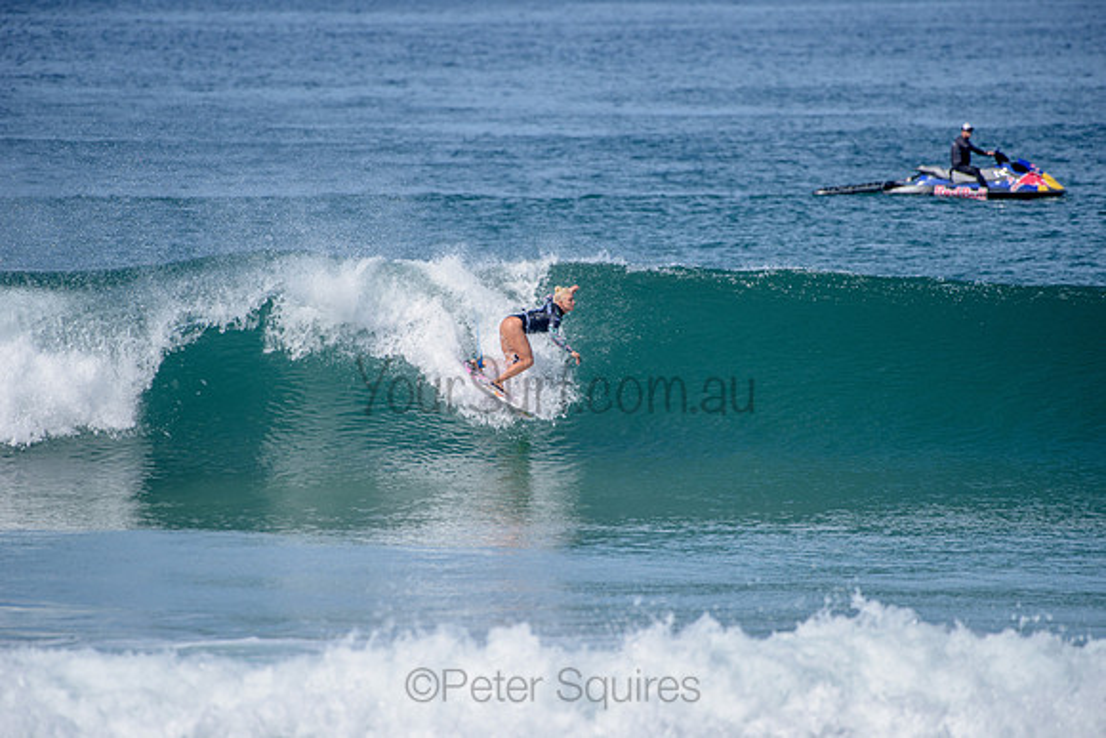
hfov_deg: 4.1
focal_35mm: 500
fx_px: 15364
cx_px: 553
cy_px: 369
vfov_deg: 2.8
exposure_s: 1/2500
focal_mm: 500
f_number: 6.3
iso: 250
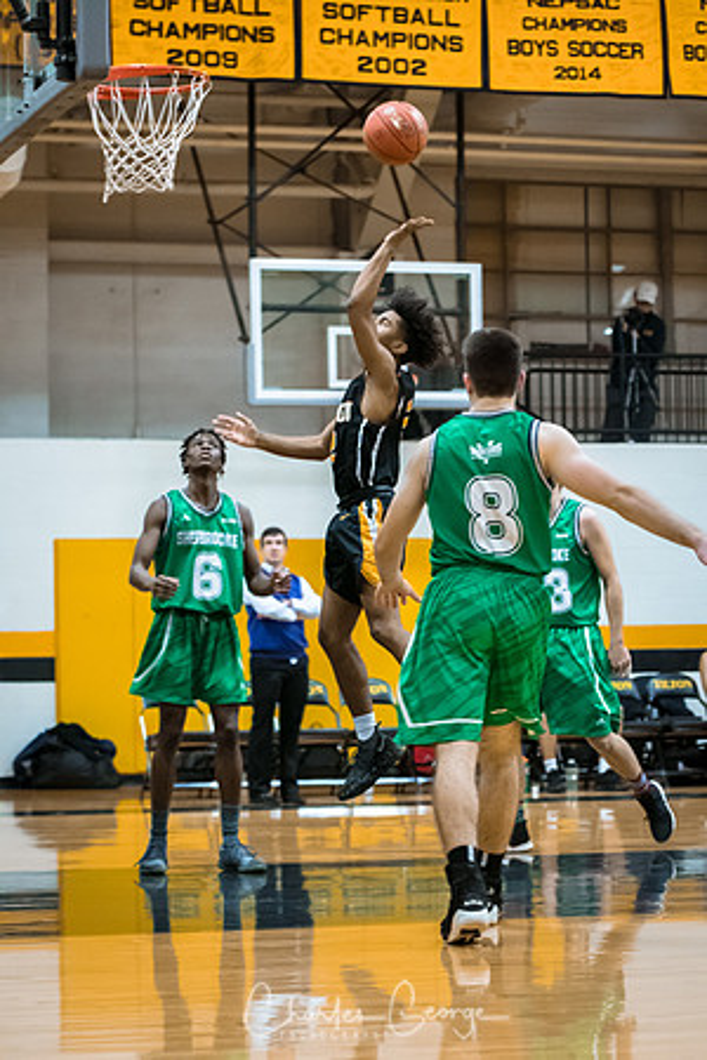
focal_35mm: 105
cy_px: 530
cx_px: 354
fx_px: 3093
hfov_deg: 13.0
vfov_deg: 19.5
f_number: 2.8
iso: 3200
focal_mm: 70
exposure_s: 1/400
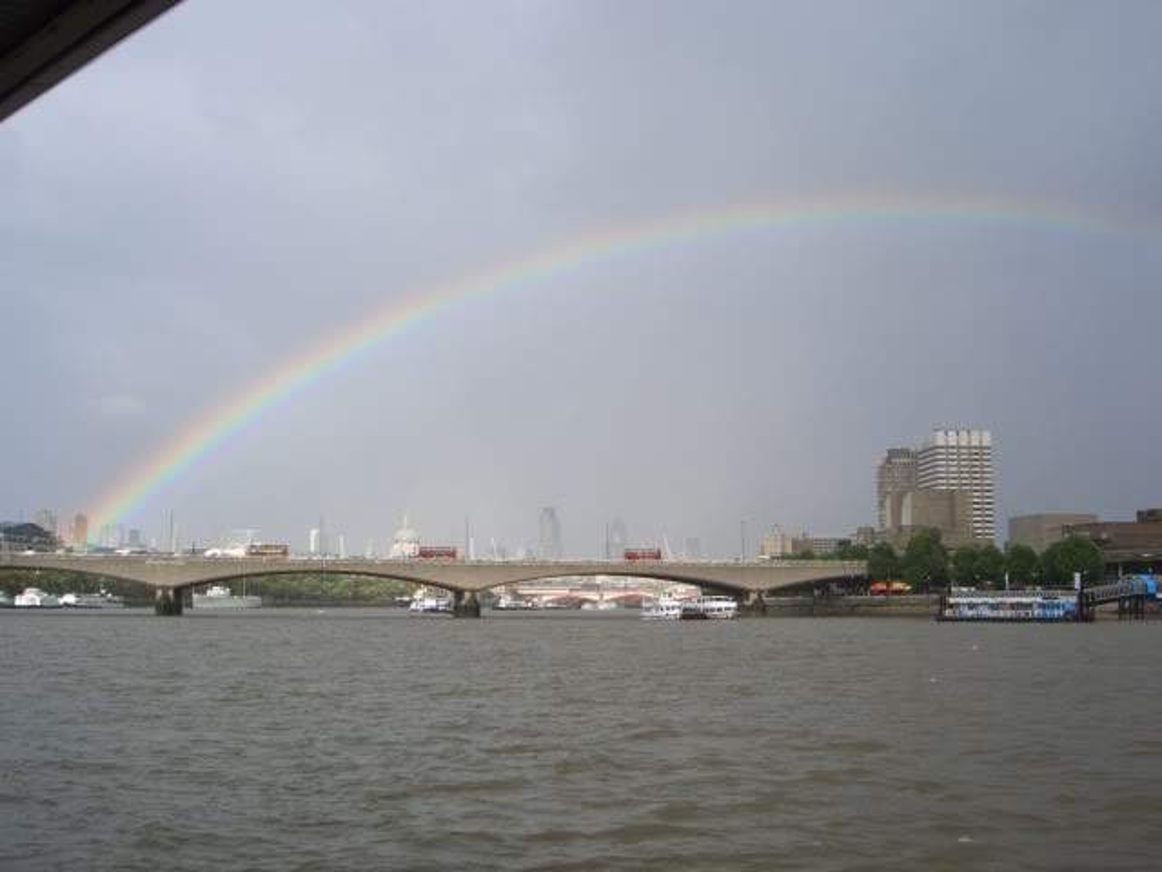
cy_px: 436
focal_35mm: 39
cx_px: 581
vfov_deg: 36.8
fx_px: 1309
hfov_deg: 47.9
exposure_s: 1/320
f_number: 4.8
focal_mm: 8
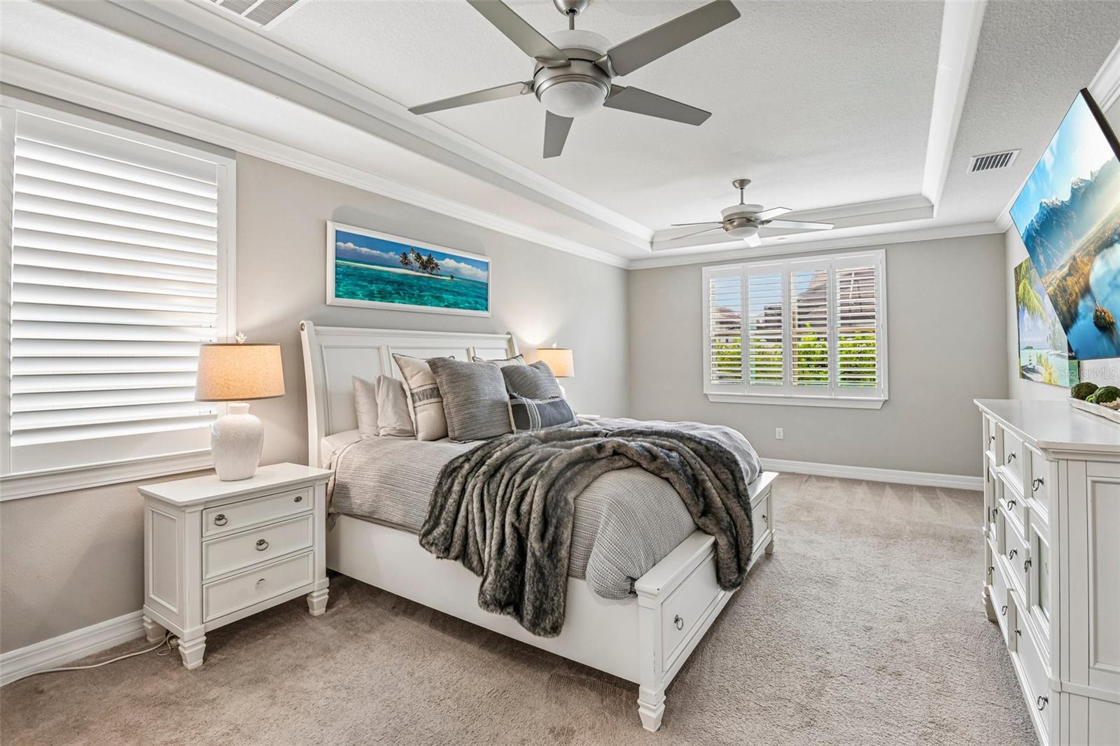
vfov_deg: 73.7
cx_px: 560
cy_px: 373
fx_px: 498
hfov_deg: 96.7
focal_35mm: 16
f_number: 8
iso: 400
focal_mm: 16
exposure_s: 1/20
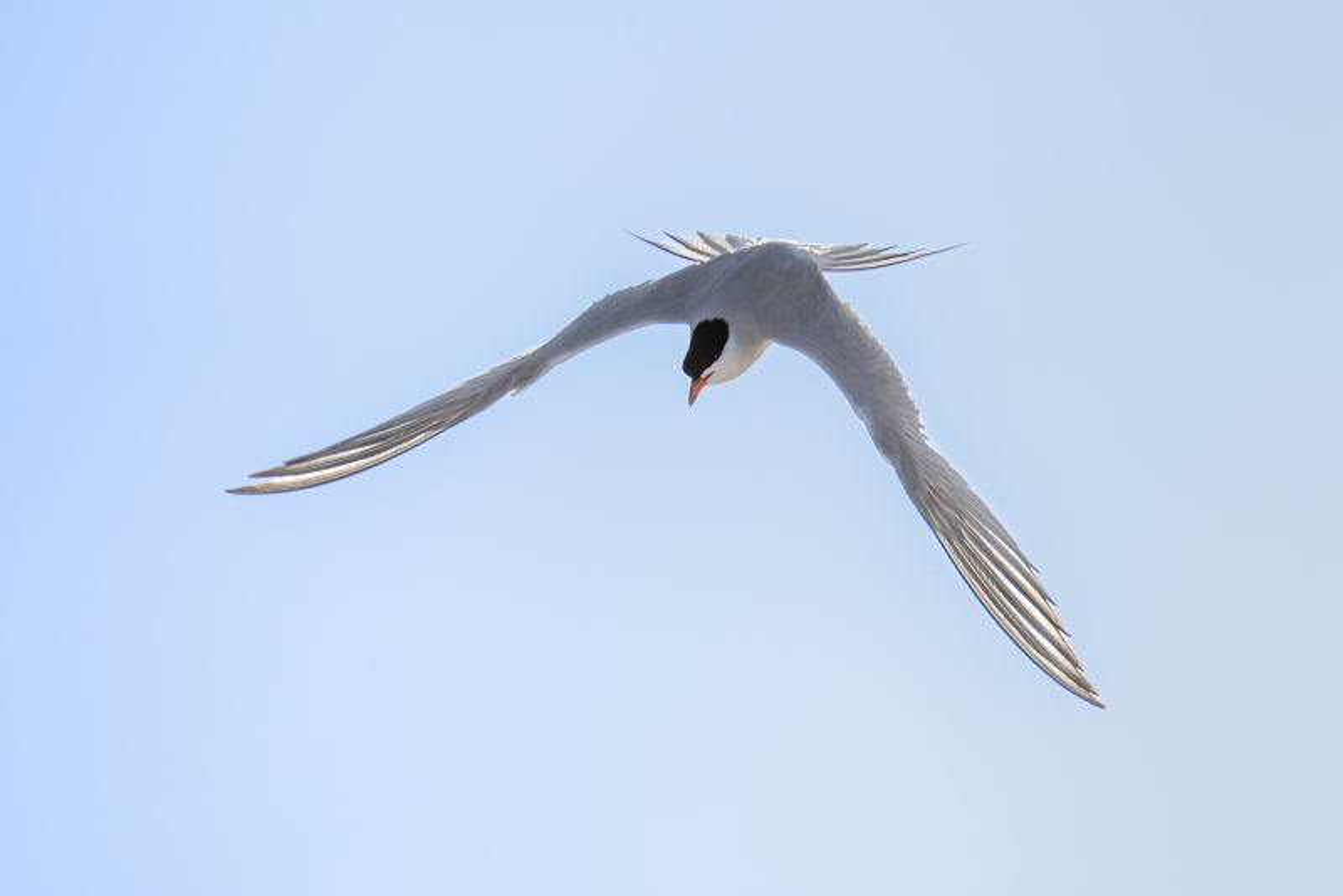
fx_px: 22390
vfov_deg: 2.3
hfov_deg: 3.4
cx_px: 672
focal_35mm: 600
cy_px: 448
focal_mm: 600
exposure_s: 1/4000
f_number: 6.3
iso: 800
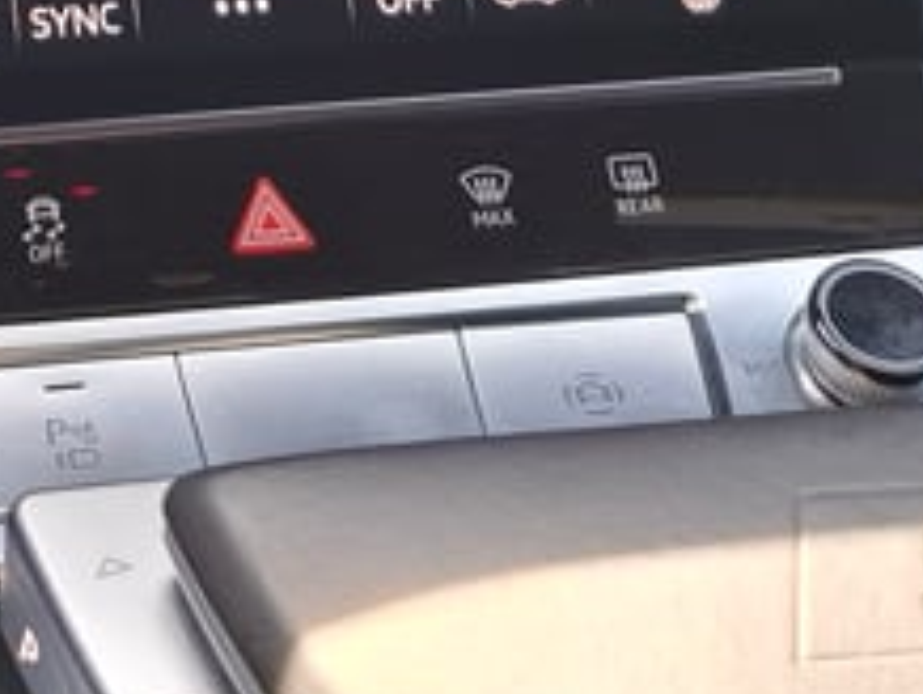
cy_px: -736
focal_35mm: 108
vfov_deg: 12.1
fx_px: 2883
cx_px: -97
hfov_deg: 17.6
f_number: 1.8
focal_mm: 5.54
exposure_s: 1/100
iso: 80
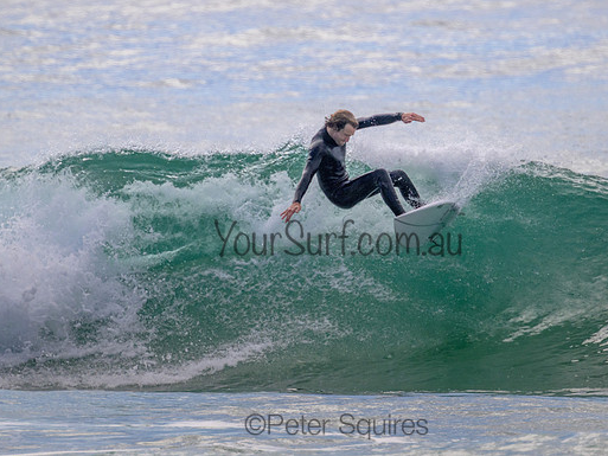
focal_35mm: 1189
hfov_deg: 1.7
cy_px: 144
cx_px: 389
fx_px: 20889
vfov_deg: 1.3
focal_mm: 800
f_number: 11
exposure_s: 1/2000
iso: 900
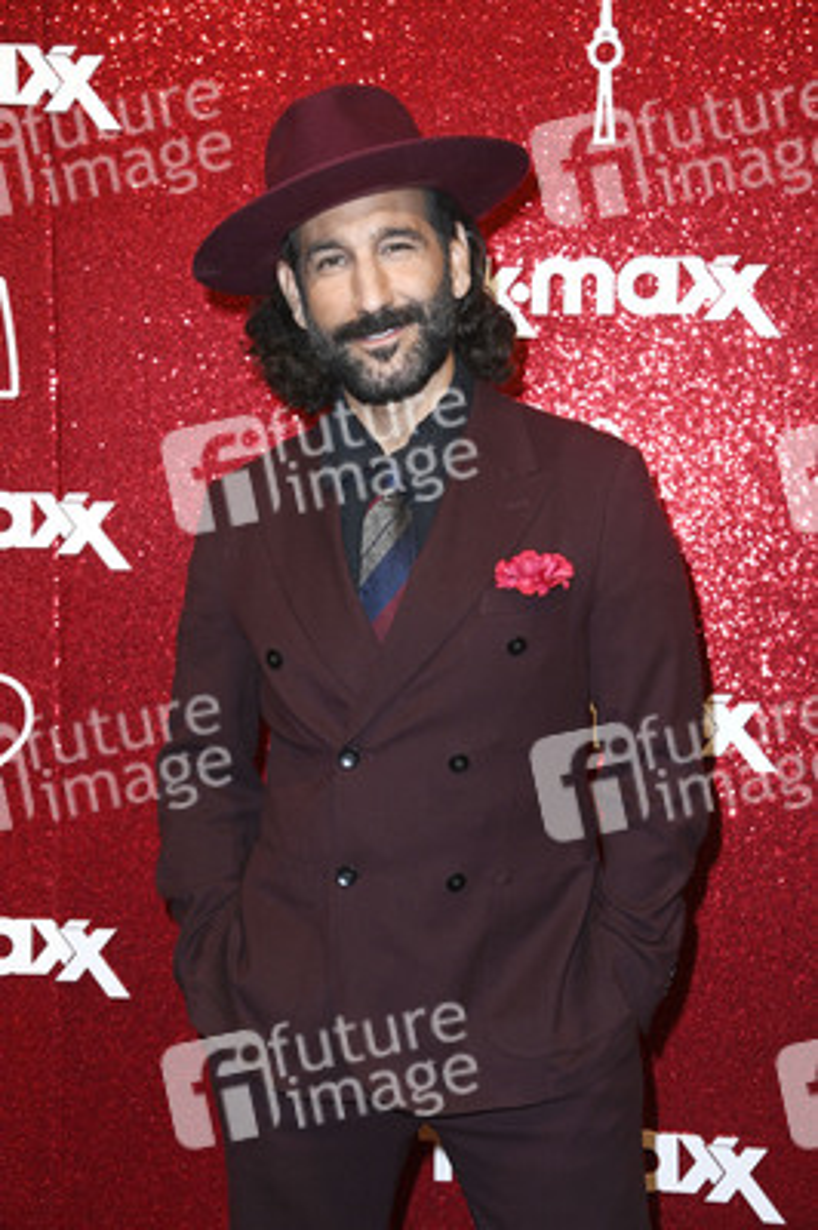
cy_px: 615
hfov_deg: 18.9
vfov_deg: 28.1
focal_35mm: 72
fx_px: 2458
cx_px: 409
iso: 640
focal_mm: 72
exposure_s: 1/250
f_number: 5.6
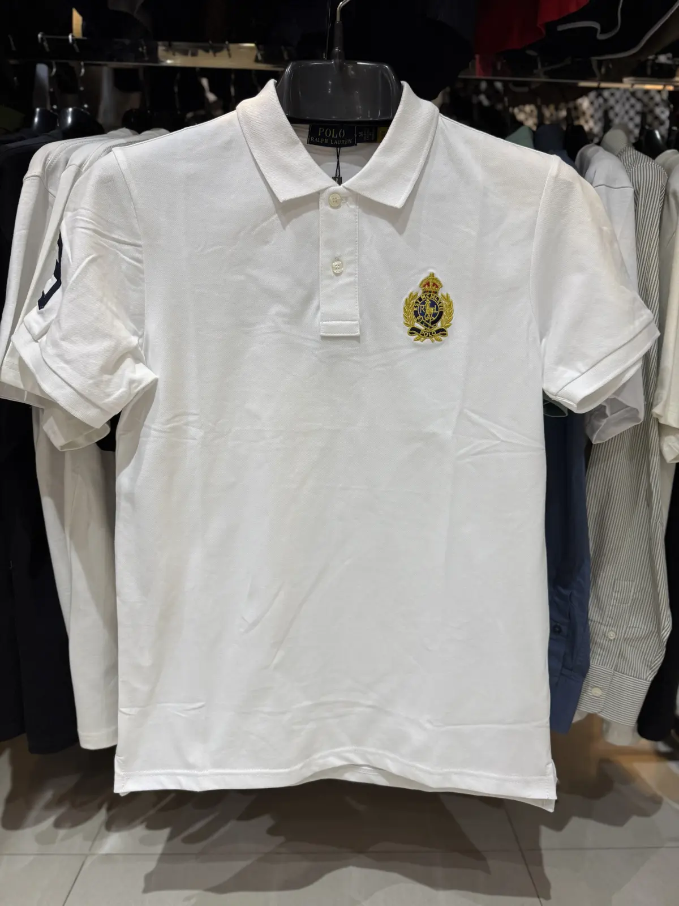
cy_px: 453
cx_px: 340
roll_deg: +0.0
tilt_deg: -9.2
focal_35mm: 24
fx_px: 628
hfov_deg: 56.8
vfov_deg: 71.6
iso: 160
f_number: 1.78
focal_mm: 6.76
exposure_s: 1/100
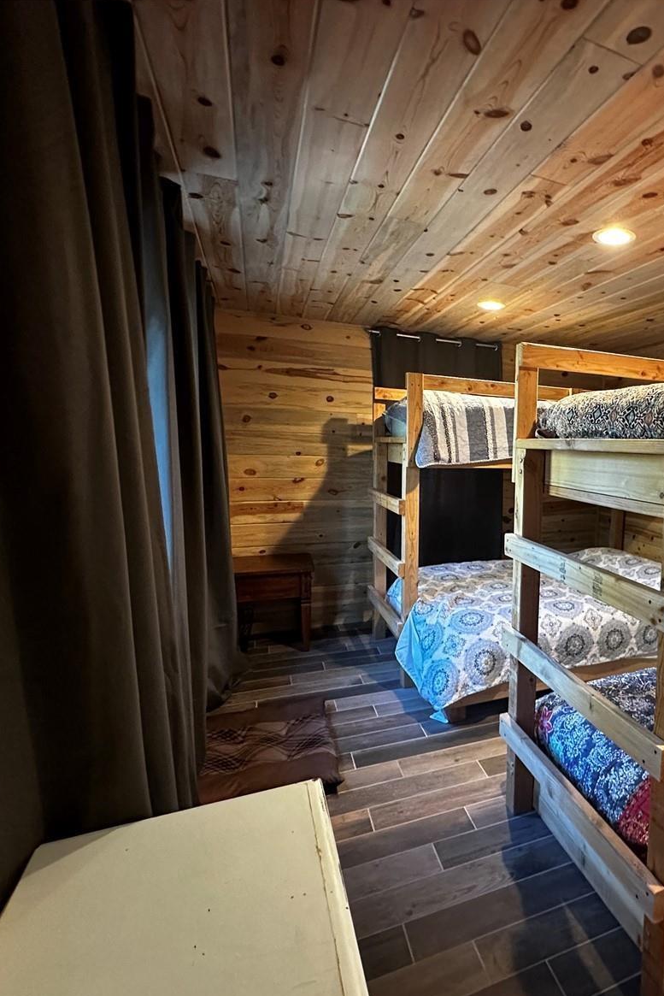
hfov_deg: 56.6
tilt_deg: -5.7
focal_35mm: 20
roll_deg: -1.3
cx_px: 547
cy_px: 508
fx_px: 553
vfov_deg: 84.0
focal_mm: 2.22
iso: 640
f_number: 2.2
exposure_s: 1/60
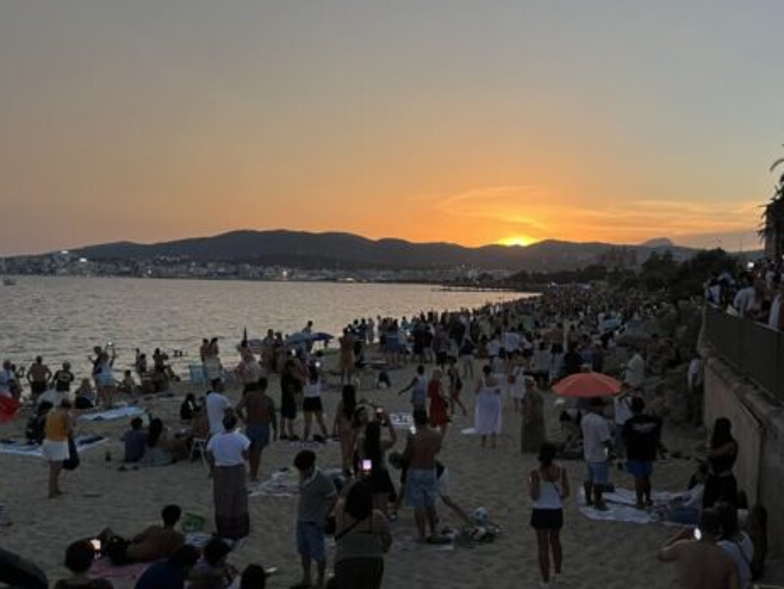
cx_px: 480
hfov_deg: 50.9
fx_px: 816
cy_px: 319
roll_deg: -1.0
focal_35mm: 36
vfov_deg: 39.7
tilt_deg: -2.2
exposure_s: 1/60
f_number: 1.6
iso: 250
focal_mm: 5.1
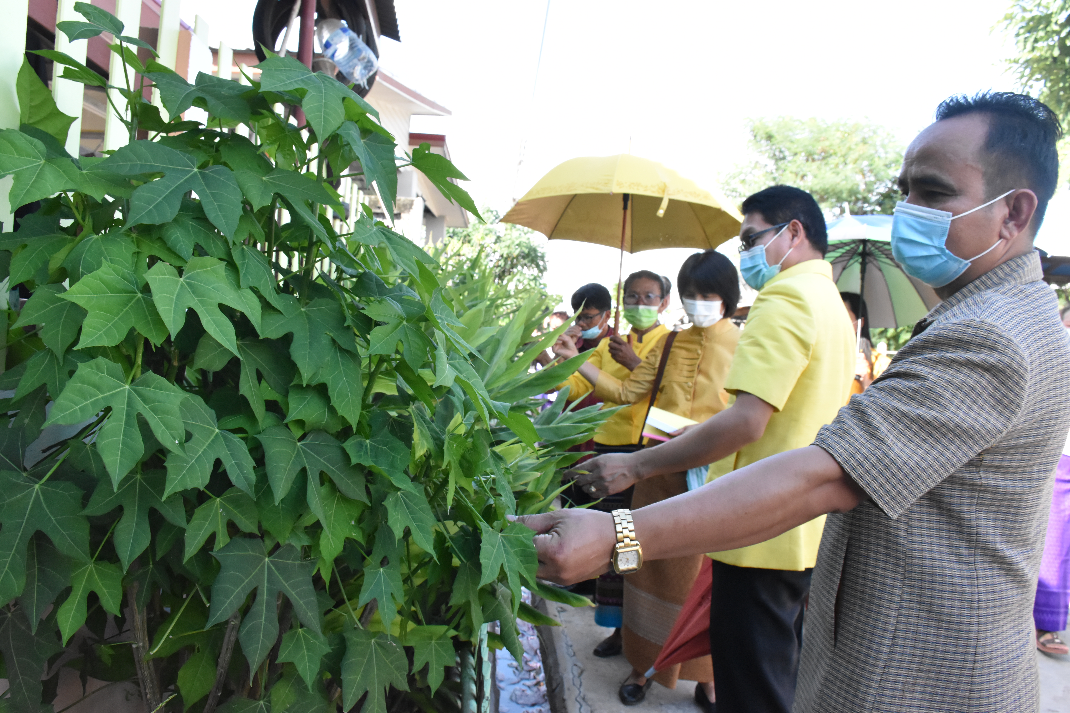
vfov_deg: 47.9
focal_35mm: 27
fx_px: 802
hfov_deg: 67.4
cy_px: 356
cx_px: 535
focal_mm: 18
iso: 3200
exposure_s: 1/640
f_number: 8
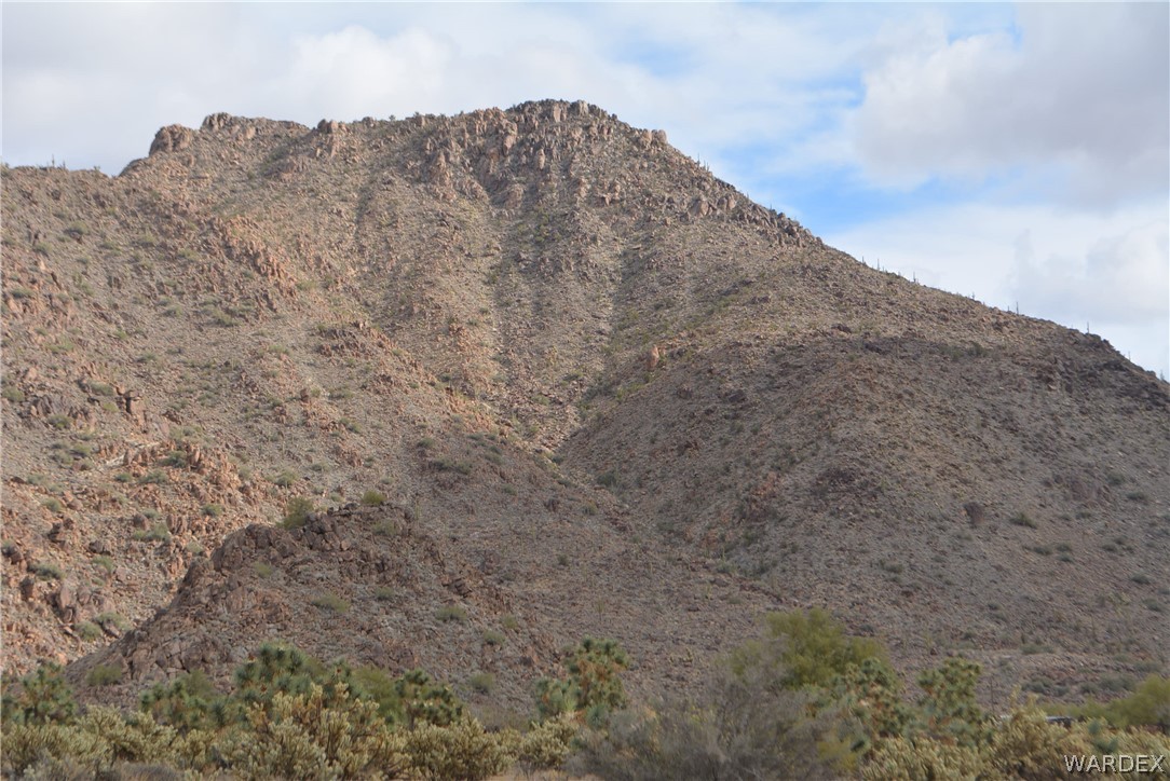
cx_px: 585
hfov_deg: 24.6
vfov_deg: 16.6
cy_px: 390
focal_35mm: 82
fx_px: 2683
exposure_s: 1/200
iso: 100
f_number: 9
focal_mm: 55
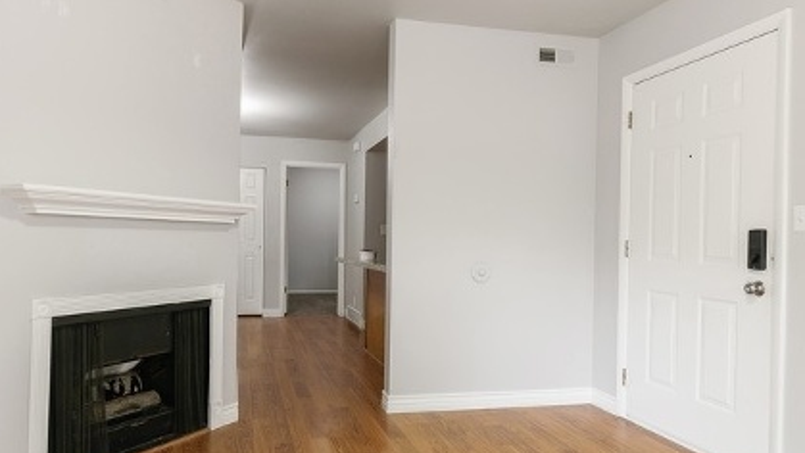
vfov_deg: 47.7
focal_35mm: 24
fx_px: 512
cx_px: 352
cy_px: 241
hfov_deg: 76.0
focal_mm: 10
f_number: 8
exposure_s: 1/3
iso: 200
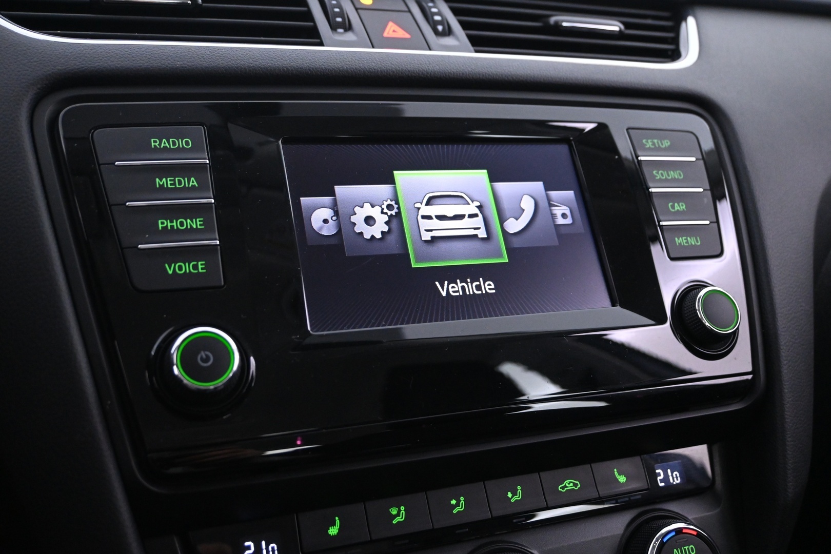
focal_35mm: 34
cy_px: 277
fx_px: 796
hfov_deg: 55.1
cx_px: 416
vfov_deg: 38.4
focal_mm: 23
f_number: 4.2
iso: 3200
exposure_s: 1/20
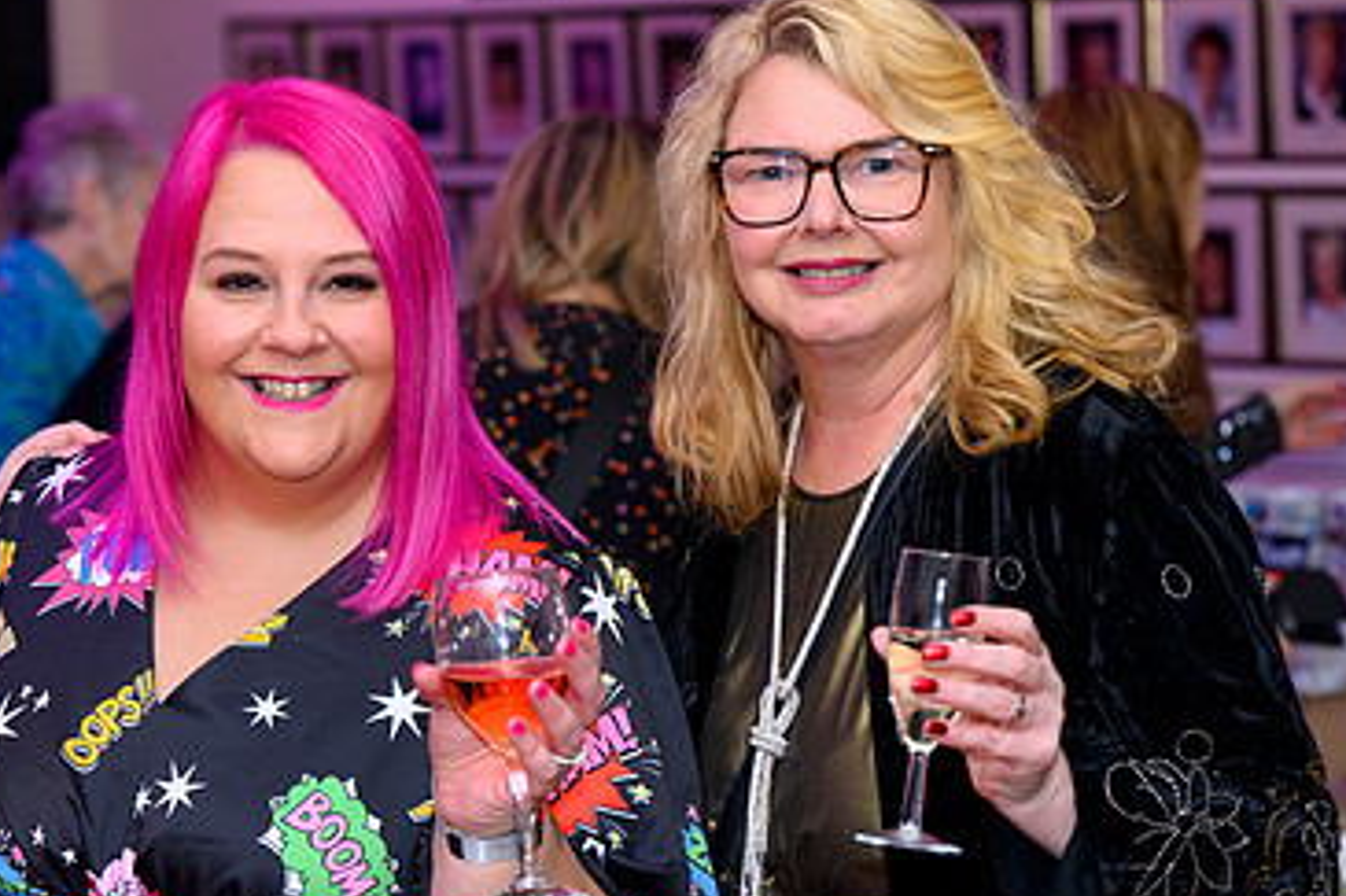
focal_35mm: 126
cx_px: 310
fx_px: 4709
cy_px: 568
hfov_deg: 16.2
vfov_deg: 10.9
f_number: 3.5
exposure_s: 1/200
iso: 1000
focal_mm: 79
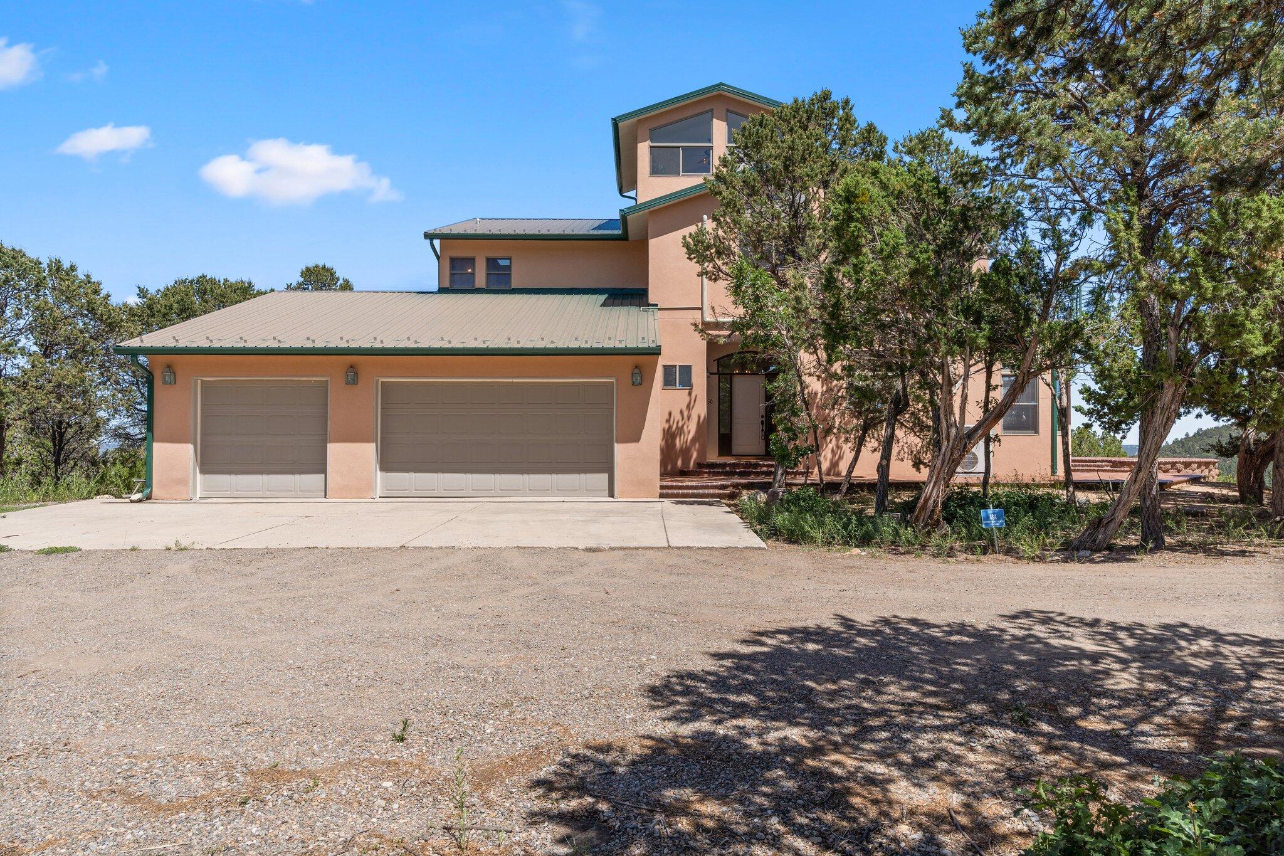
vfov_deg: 55.1
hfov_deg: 76.1
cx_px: 642
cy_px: 428
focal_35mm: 23
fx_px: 820
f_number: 8
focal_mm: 23
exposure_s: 1/640
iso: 250
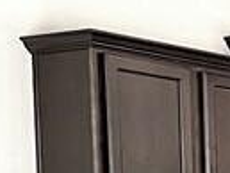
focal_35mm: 206
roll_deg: +0.4
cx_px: 649
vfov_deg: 6.9
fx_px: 1370
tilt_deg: -4.6
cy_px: 392
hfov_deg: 8.3
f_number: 1.6
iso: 100
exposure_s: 1/60
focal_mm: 5.1
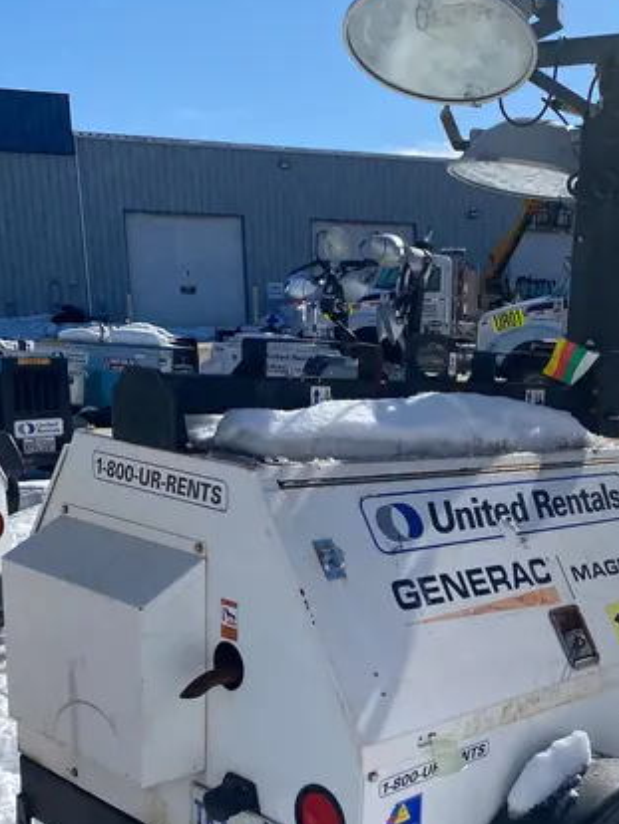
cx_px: 514
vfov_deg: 40.2
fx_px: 1096
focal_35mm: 46
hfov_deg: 30.6
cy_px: 610
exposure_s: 1/6757
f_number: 1.8
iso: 32
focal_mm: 4.25
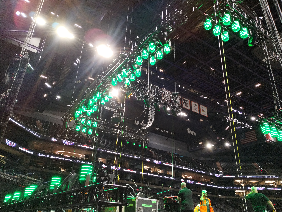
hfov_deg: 63.4
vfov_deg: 49.9
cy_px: 106
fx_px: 228
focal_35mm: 28
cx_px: 141
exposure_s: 1/30
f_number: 1.8
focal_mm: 4.27
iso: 394
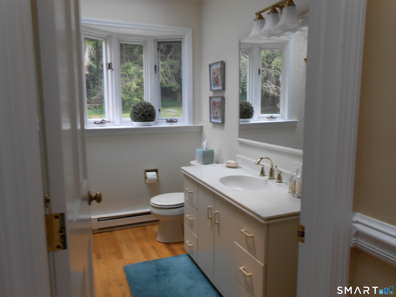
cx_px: 198
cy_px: 148
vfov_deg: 53.1
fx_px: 297
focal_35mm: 26
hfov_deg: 67.3
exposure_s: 1/30
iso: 80
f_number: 3.5
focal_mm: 4.6
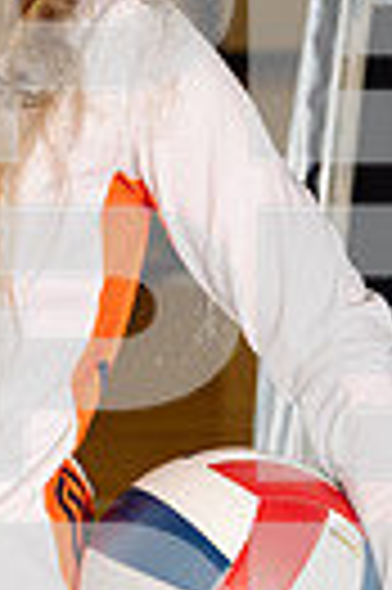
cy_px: 347
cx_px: -108
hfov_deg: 6.3
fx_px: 3553
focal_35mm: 217
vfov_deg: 9.5
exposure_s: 1/250
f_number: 5
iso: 160
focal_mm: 63
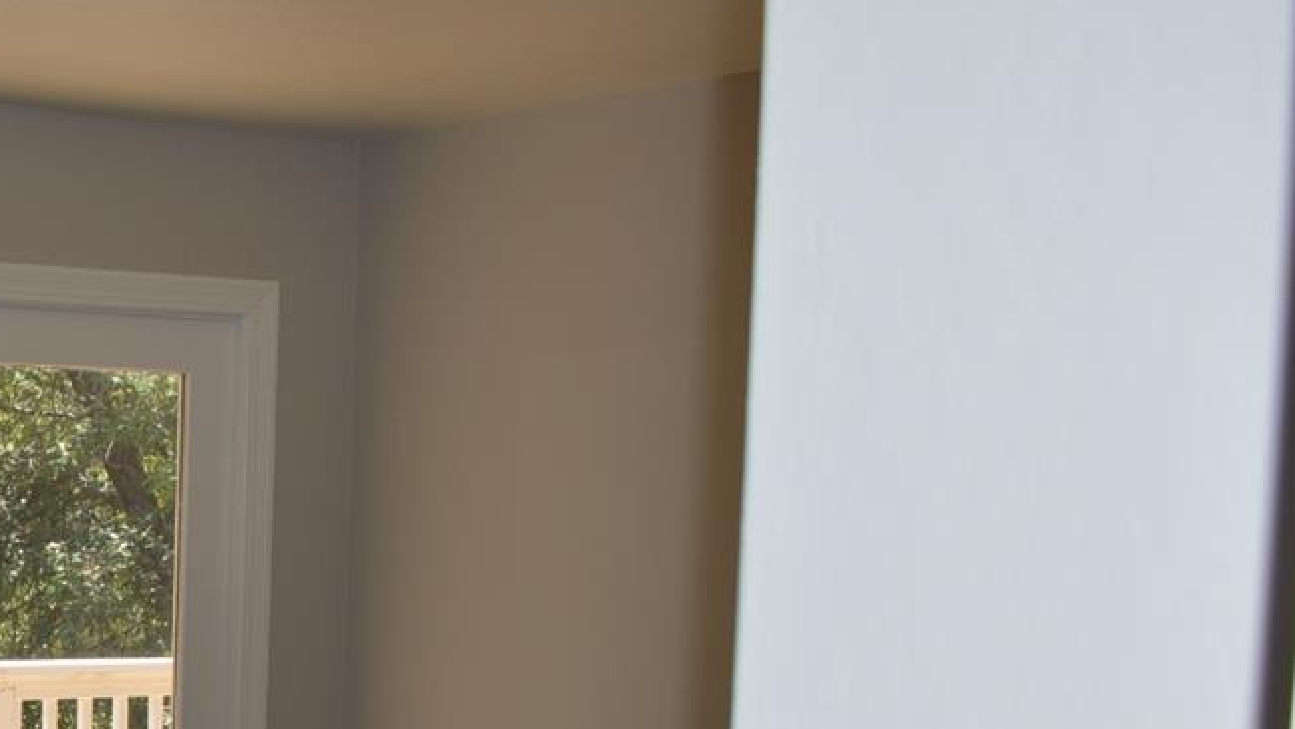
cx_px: -187
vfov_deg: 18.0
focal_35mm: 65
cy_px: 780
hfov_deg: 28.8
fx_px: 2232
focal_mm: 18
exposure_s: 1/160
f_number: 4
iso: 100
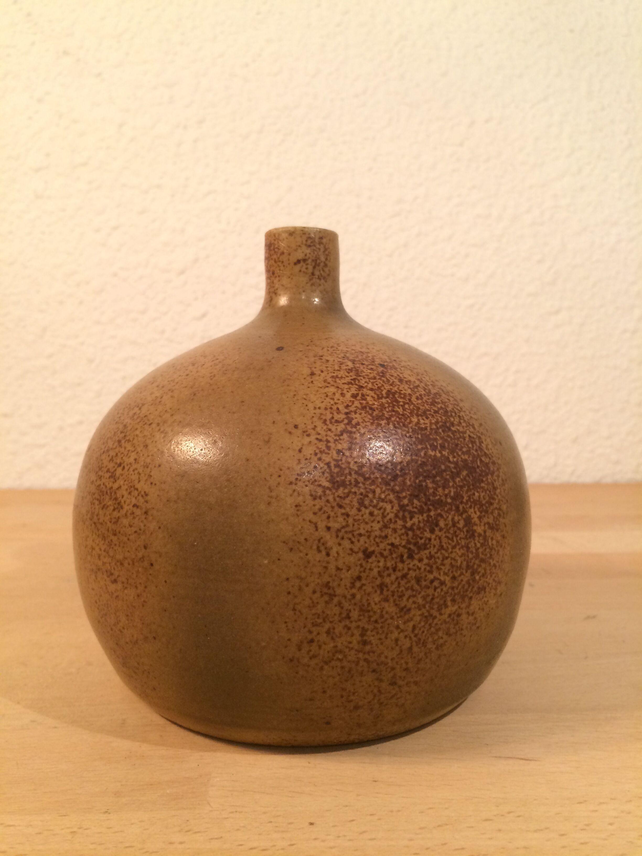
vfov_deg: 61.7
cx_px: 321
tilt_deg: -8.5
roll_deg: +1.4
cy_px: 428
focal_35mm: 29
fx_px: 717
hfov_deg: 48.2
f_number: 2.2
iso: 64
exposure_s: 1/33
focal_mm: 4.15
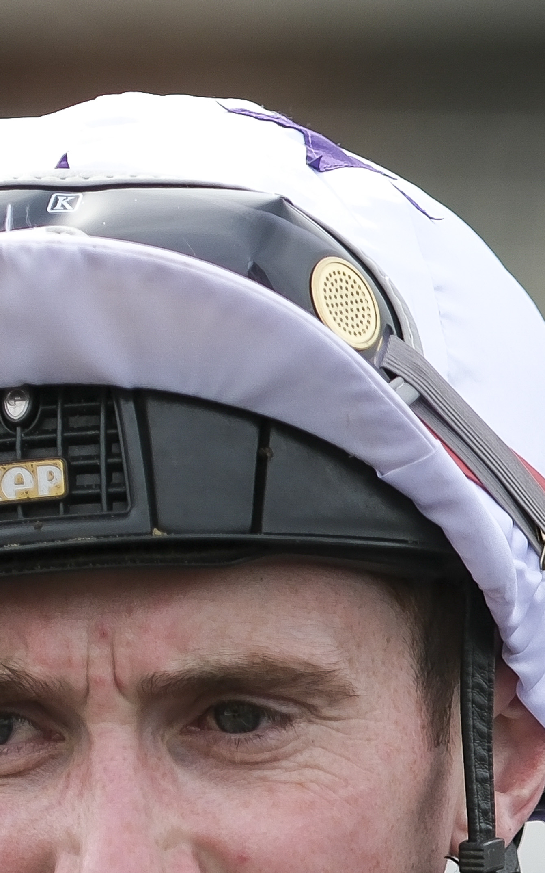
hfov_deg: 1.5
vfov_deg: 2.4
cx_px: 211
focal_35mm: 888
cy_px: 836
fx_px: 21105
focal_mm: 200
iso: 160
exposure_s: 1/2500
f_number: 2
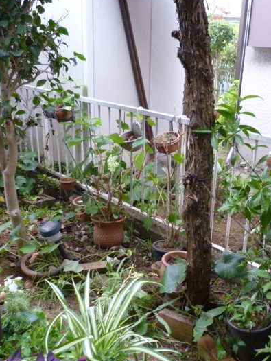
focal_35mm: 38
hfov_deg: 37.3
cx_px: 185
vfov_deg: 48.9
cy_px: 197
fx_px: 396
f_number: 2.8
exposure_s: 1/25
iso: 400
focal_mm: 4.4
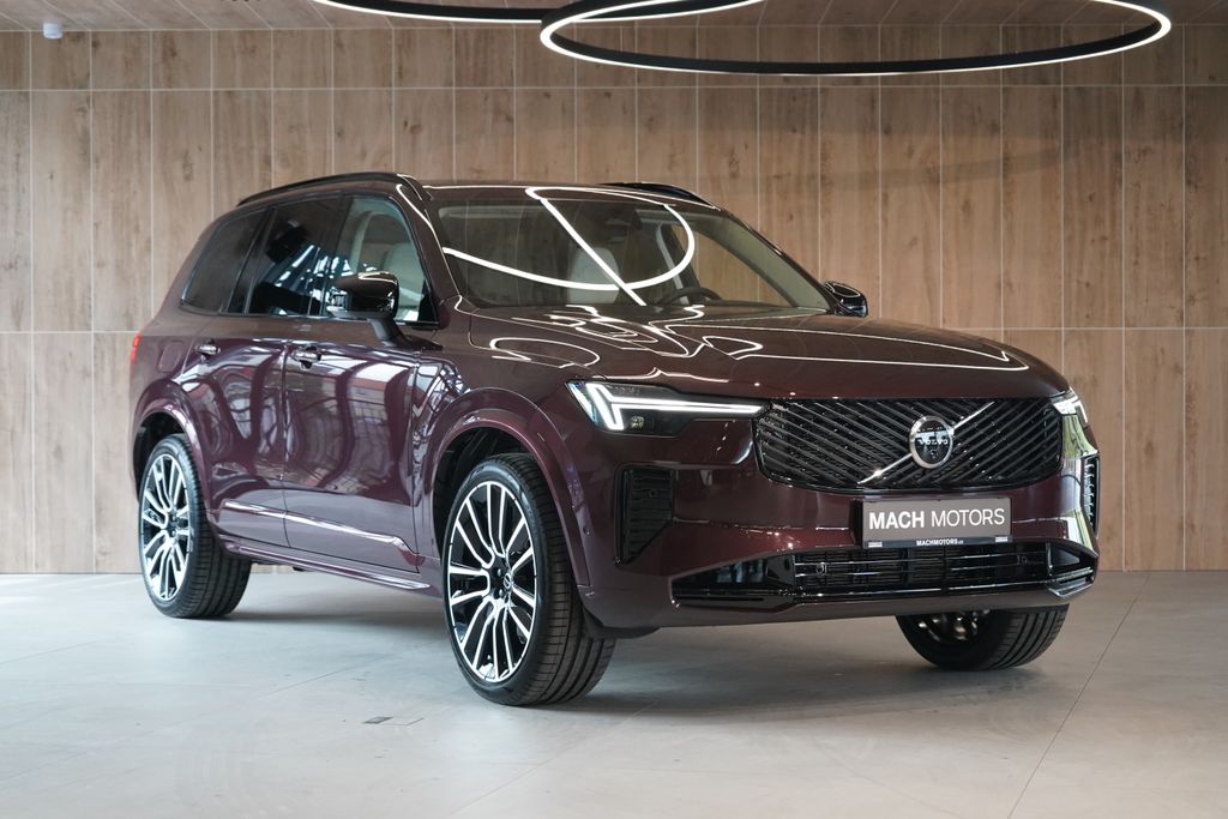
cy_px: 410
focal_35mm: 67
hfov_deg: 30.1
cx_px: 614
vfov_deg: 20.3
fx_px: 2286
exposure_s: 1/160
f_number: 5.6
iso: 4000
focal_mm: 67
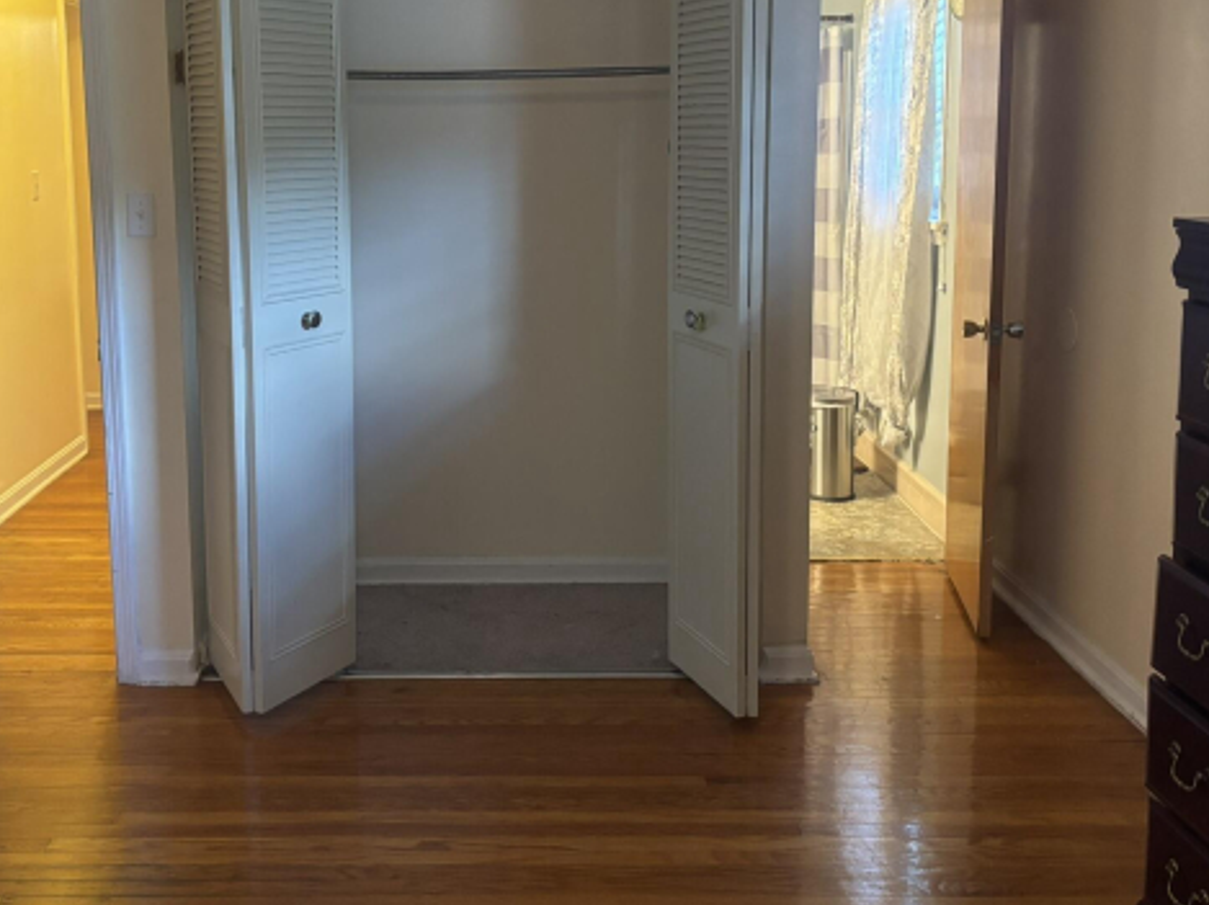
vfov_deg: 38.1
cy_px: 291
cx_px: 496
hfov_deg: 49.9
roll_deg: +0.6
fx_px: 1291
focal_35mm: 37
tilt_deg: -7.6
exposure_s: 1/60
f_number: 1.6
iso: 500
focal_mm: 5.96
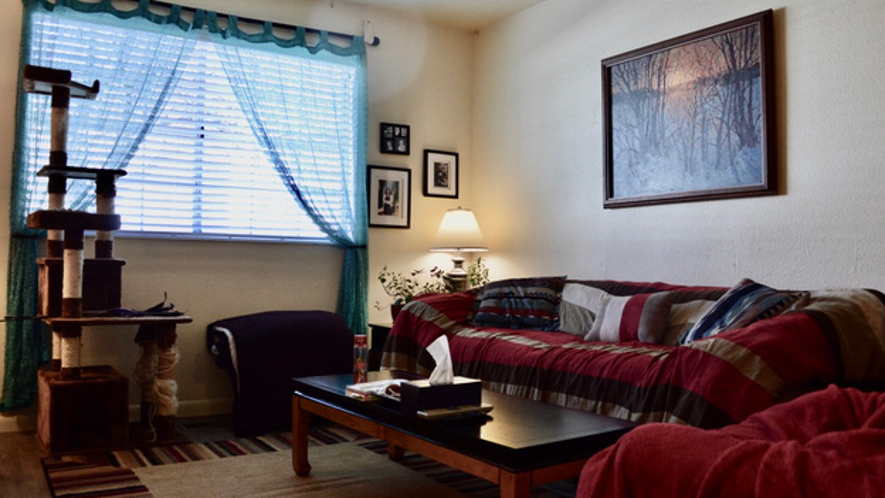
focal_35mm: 29
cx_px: 448
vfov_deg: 40.2
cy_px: 250
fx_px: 681
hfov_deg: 66.1
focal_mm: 18
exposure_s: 1/20
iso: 400
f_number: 6.3
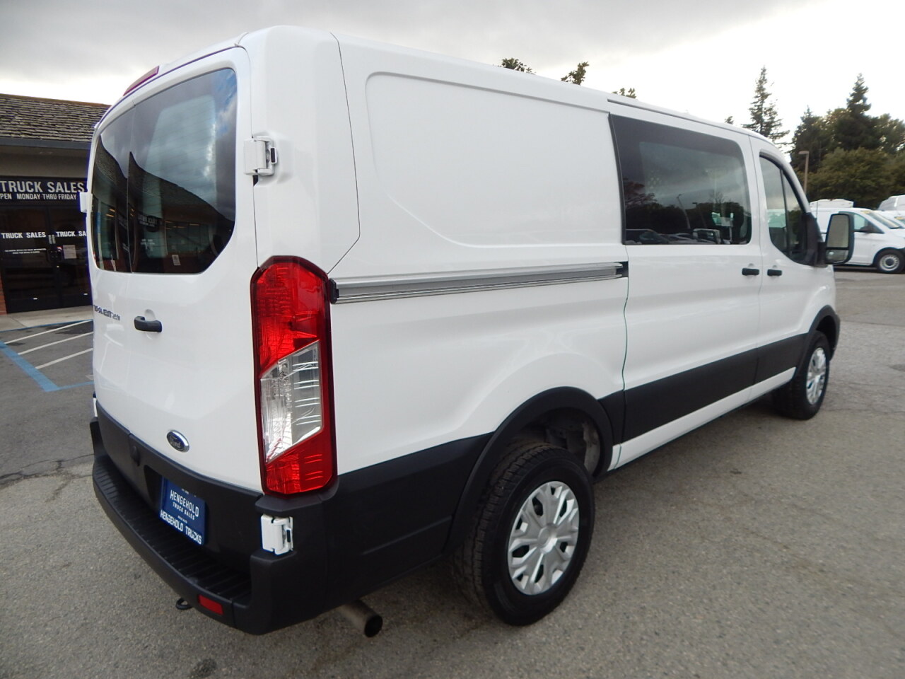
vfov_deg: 61.1
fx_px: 575
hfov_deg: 76.4
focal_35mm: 22
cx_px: 452
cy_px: 340
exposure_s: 1/250
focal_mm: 4
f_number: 3
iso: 125
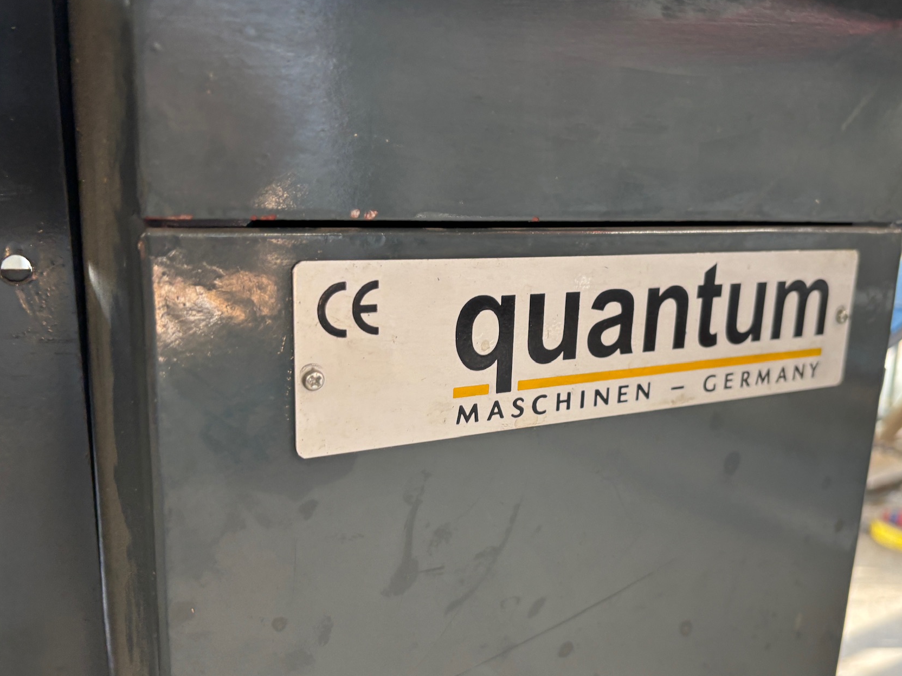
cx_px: 513
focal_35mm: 32
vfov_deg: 44.1
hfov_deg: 56.6
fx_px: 834
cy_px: 382
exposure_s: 1/50
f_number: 1.6
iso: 100
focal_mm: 5.96
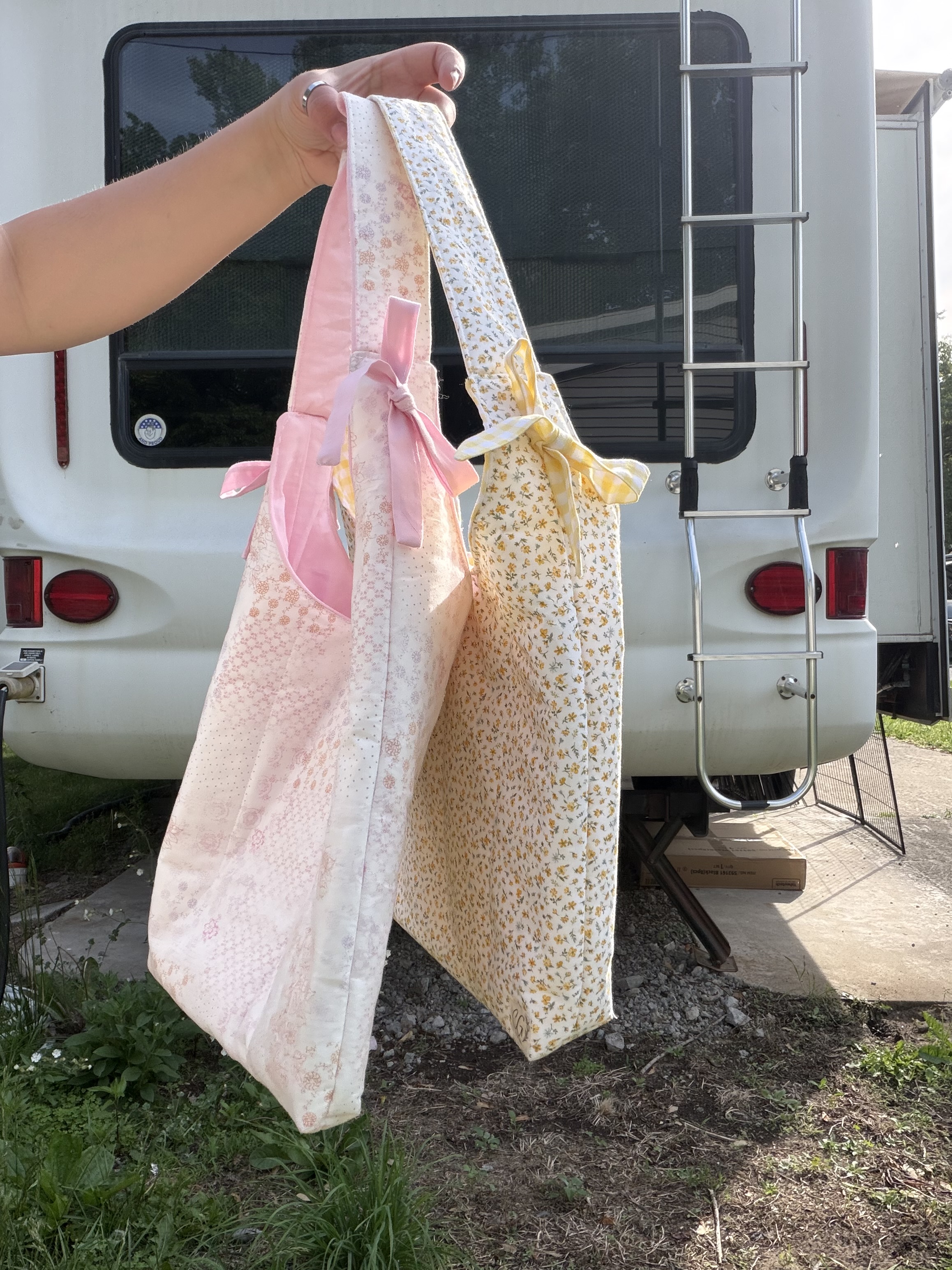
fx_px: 1100
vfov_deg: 60.0
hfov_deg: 46.8
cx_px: 476
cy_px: 635
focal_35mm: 30
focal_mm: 2.71
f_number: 1.9
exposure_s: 1/678
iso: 40
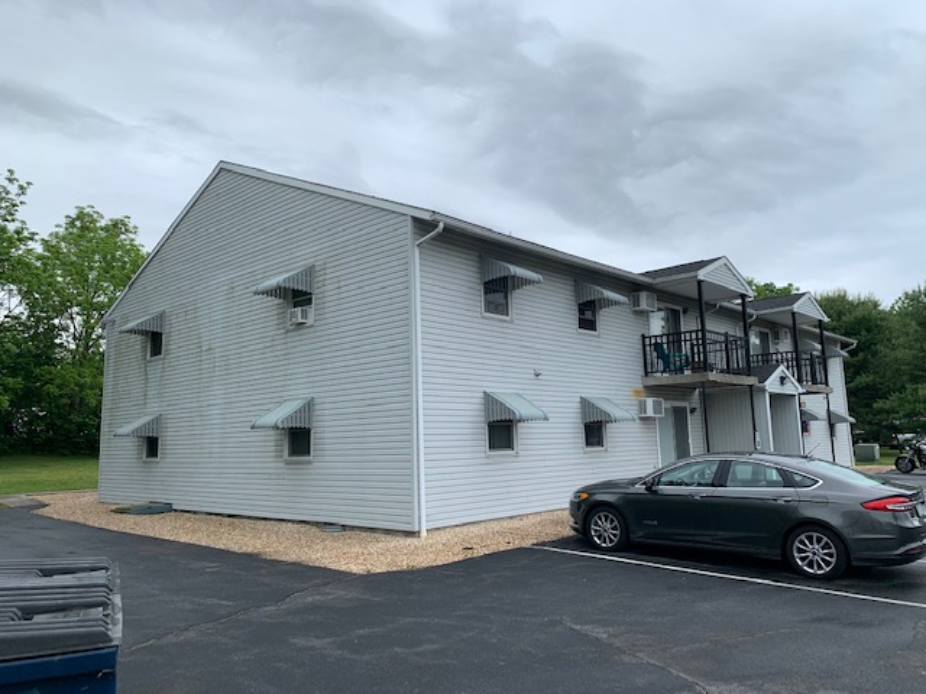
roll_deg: +1.9
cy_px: 347
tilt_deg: +8.7
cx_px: 463
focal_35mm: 26
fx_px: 696
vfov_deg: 53.1
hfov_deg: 67.3
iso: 25
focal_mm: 4.25
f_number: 1.8
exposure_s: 1/510
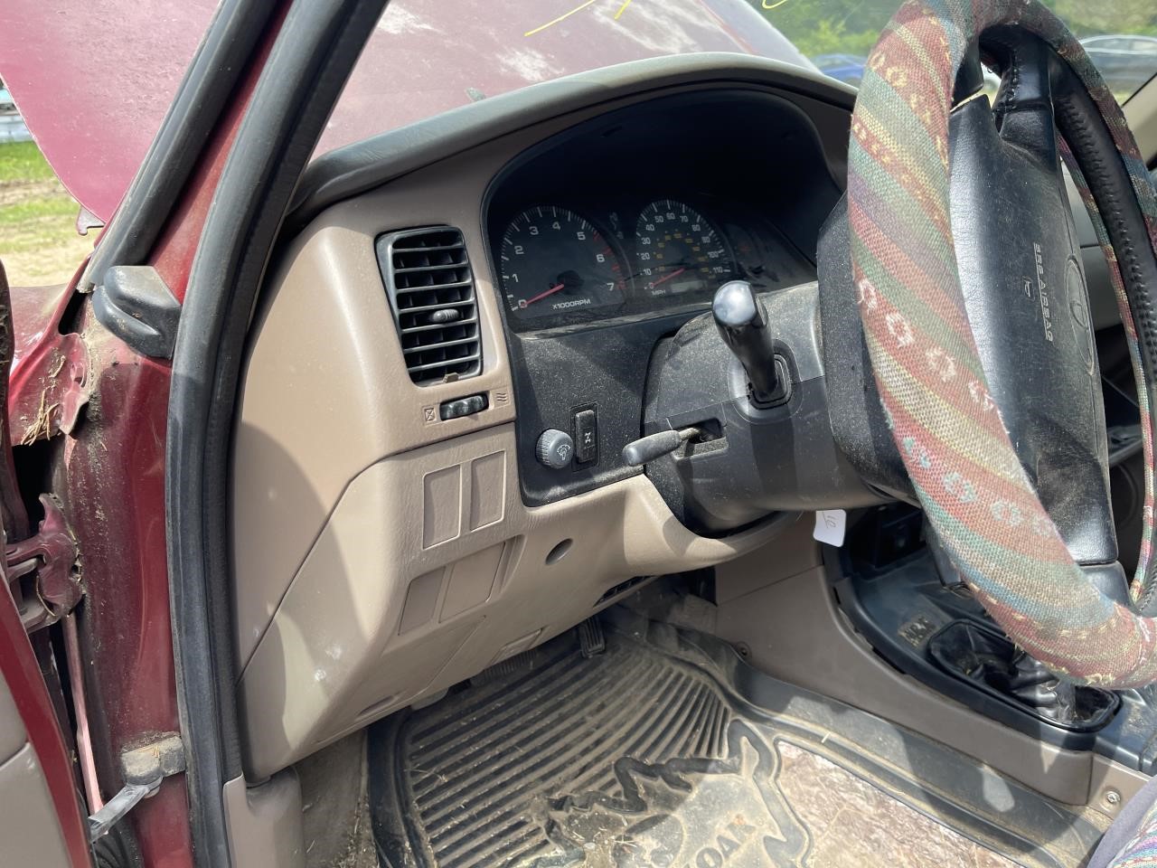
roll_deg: +6.6
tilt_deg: -27.4
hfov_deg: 69.4
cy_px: 434
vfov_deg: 54.9
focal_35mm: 25
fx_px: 836
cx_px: 578
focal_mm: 5.1
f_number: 1.6
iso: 32
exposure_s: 1/346
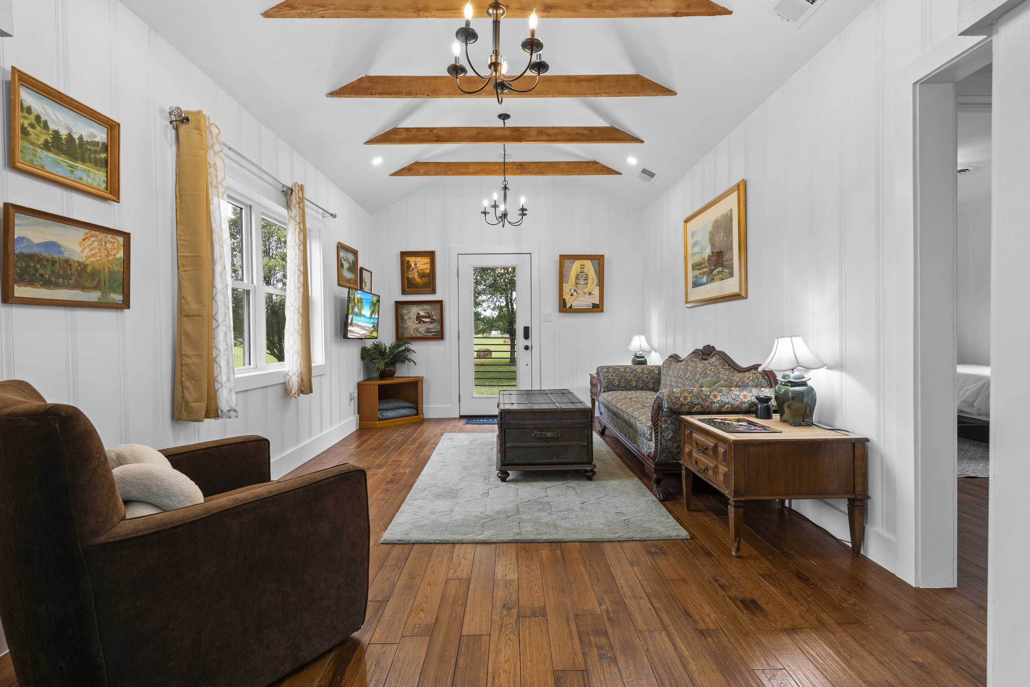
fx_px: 458
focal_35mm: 16
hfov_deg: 96.7
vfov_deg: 73.8
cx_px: 515
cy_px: 344
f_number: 7.1
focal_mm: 16
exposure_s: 1/2
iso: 125
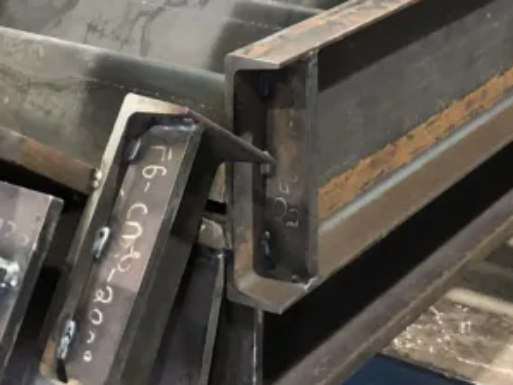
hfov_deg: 20.4
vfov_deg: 14.4
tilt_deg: -8.9
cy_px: -186
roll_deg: -1.1
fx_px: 1422
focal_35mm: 96
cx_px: 319
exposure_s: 1/15
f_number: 1.8
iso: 64
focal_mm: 3.99
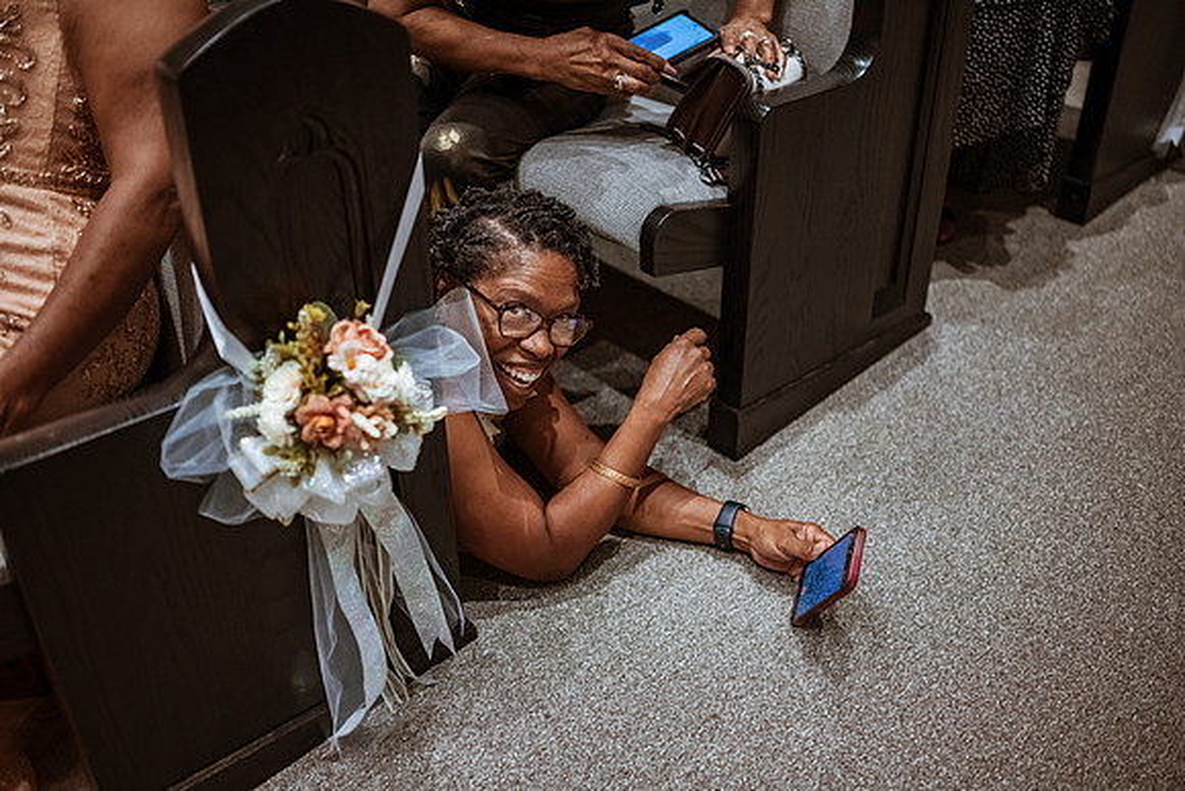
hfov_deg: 54.4
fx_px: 1152
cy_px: 396
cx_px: 592
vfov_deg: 37.9
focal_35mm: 35
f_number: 1.8
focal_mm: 35
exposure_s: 1/500
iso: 1250
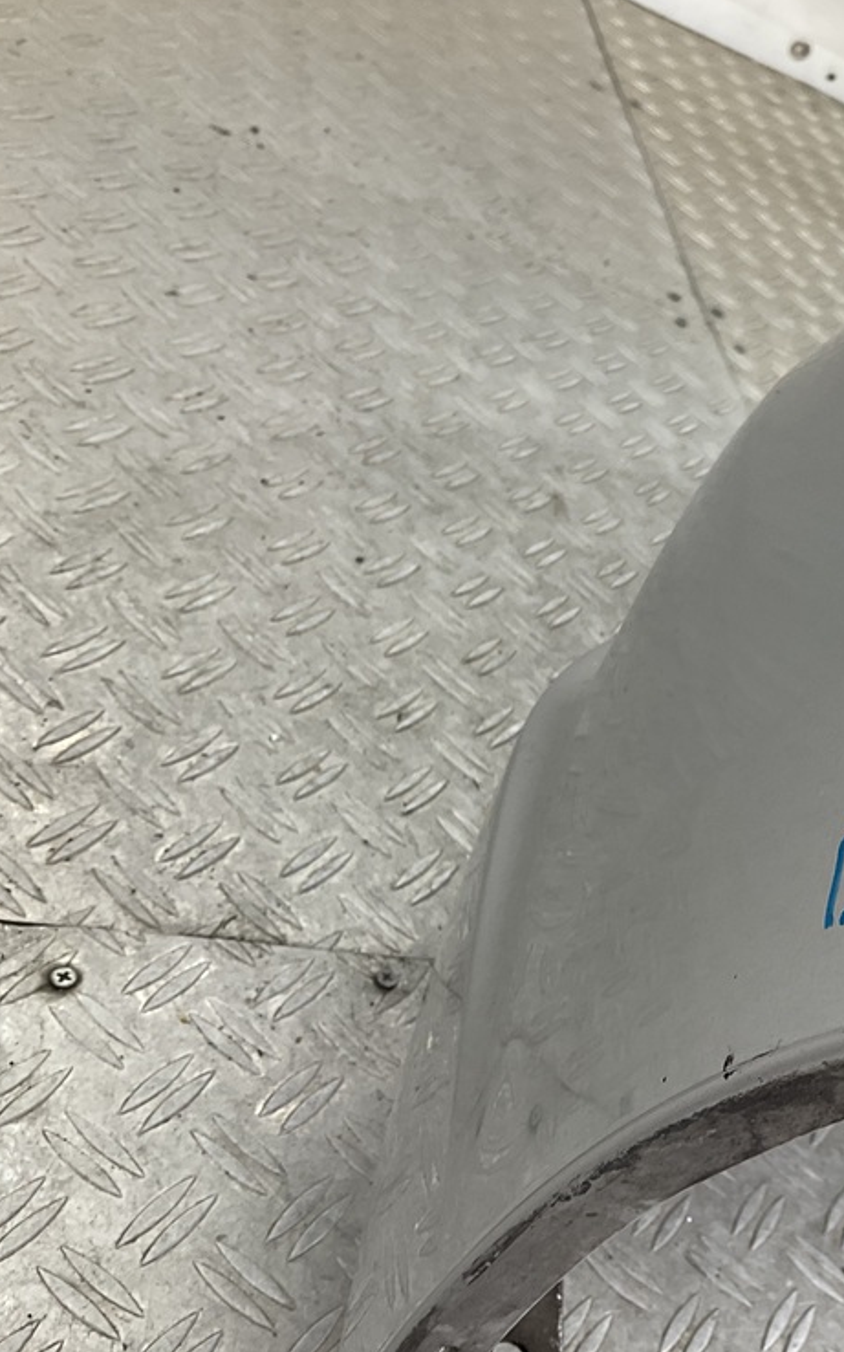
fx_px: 1546
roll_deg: -41.1
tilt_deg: -28.5
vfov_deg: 47.2
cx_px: 897
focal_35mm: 42
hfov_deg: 28.2
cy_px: 683
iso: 20
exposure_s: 1/100
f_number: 1.8
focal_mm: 3
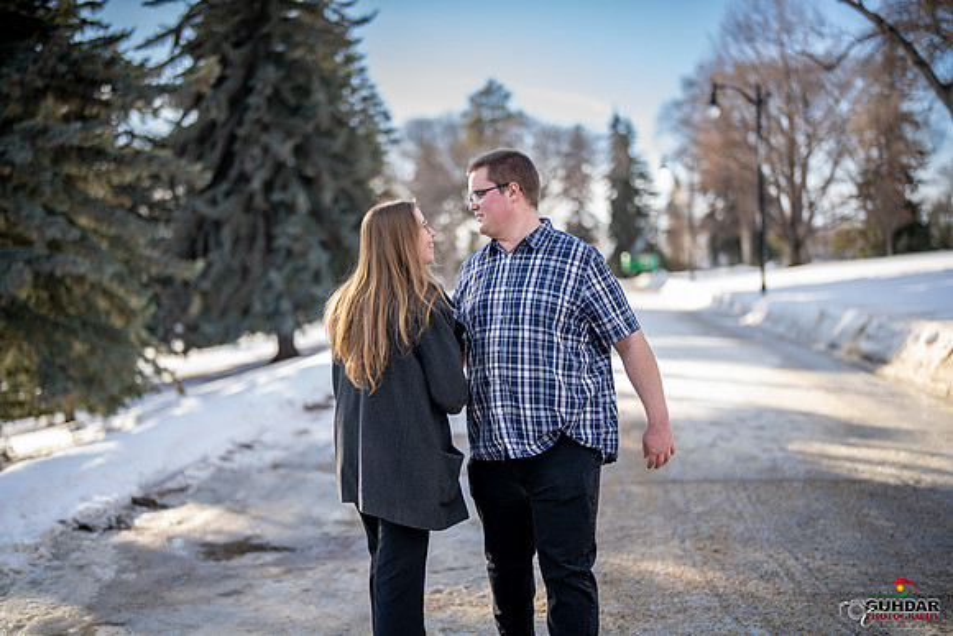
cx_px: 476
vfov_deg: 27.0
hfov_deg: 39.6
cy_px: 318
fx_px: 1324
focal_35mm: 50
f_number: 1.2
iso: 400
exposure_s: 1/6400
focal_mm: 50
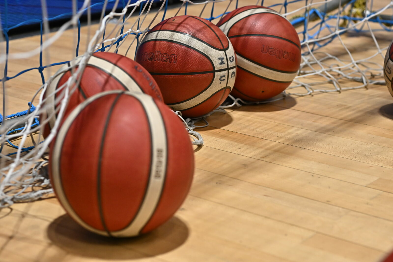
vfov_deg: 16.1
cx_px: 196
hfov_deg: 23.9
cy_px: 131
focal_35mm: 85
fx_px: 928
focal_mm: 85
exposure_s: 1/1250
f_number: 4
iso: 1600
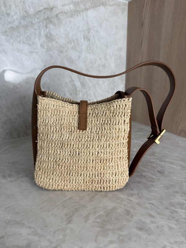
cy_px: 124
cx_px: 93
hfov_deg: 56.8
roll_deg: +0.4
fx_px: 172
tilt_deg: -17.7
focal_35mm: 24
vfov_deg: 71.6
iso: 50
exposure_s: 1/138
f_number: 1.78
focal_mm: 6.76
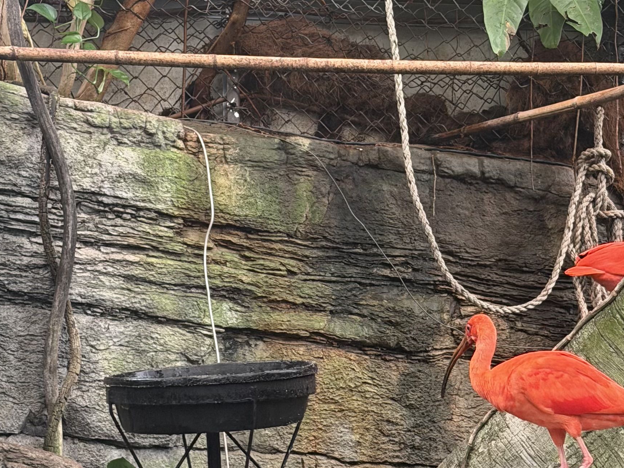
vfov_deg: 17.5
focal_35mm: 84
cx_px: 352
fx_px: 1514
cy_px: 317
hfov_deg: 23.3
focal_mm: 6.76
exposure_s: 1/60
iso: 200
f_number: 1.78
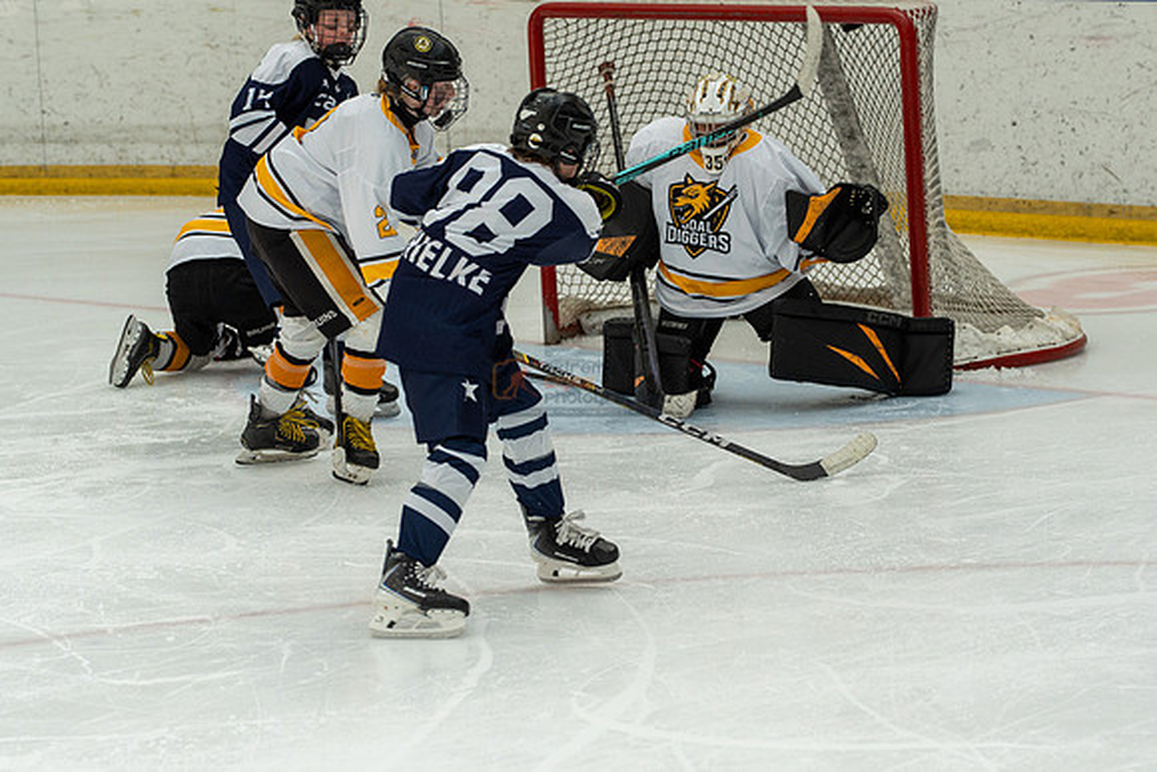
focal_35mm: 151
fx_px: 4854
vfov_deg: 9.1
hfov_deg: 13.6
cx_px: 578
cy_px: 386
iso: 800
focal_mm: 101
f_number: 3.5
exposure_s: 1/1600
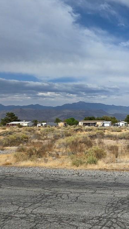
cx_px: 165
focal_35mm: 40
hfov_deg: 25.8
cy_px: 110
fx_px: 243
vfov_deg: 50.5
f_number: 1.8
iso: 25
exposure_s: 1/3327
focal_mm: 5.4
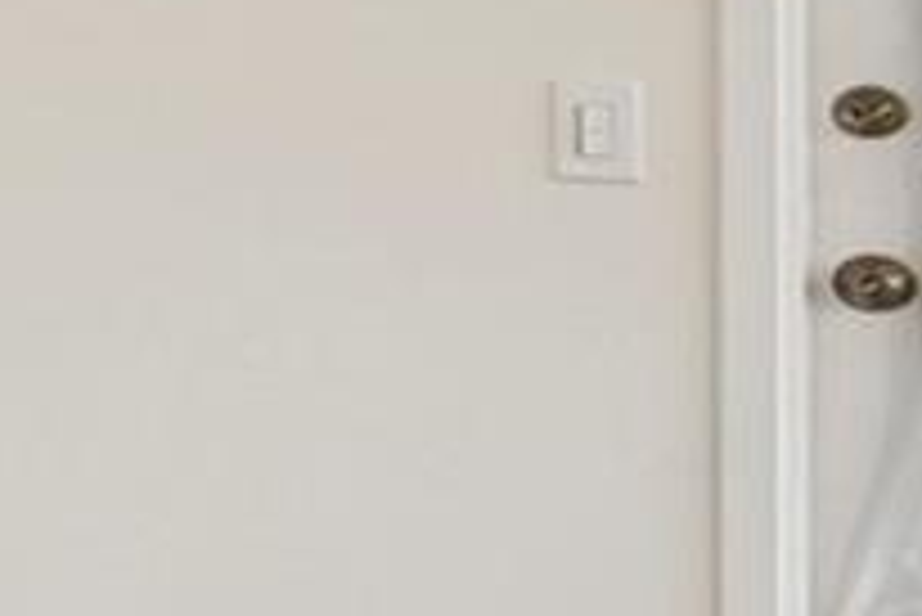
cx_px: -2096
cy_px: 31
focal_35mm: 109
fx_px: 2793
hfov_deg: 10.3
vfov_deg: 12.5
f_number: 8
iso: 400
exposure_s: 1/80
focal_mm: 14
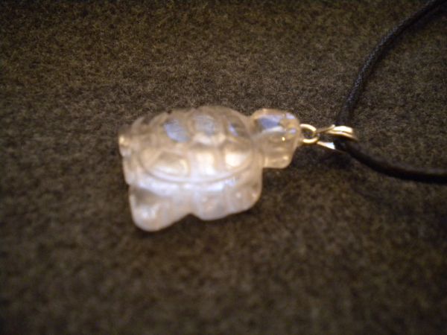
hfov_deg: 45.8
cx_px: 224
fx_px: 529
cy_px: 168
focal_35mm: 41
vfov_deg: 35.1
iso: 652
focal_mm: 7.4
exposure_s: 1/8.8
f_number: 3.5
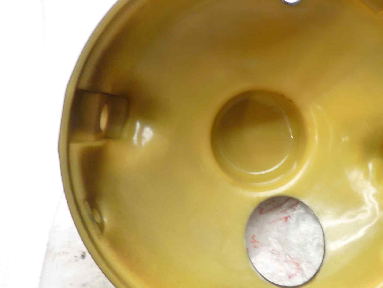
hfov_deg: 46.3
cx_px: 284
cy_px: 135
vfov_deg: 36.8
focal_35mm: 39
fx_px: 432
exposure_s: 1/8
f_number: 3.3
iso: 80
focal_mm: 4.1
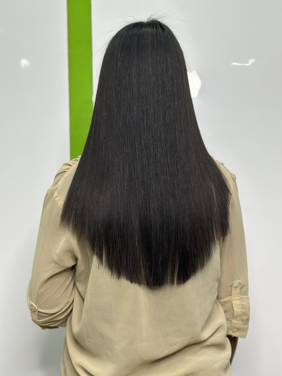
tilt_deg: +1.2
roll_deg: +0.4
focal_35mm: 48
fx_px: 521
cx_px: 141
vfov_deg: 39.7
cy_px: 188
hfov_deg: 30.3
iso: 80
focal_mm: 6.86
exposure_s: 1/100
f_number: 1.78
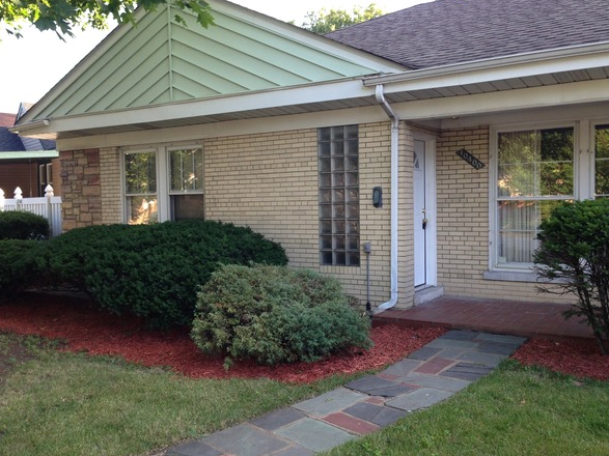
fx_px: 633
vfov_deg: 39.6
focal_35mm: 36
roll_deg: +0.4
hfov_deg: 51.4
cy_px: 223
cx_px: 306
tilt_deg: -2.7
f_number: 2.4
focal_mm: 4.12
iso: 80
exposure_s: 1/120
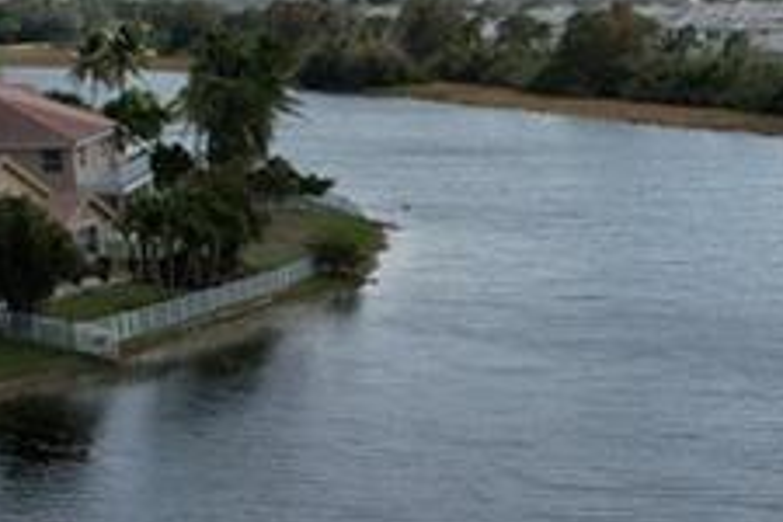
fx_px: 2175
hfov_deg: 19.7
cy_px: 484
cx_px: 800
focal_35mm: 100
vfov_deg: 13.5
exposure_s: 1/3000
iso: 100
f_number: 2.8
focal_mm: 8.38
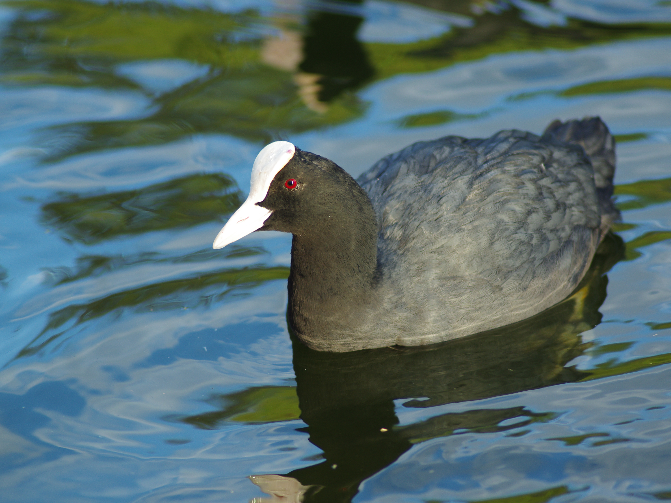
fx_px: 4217
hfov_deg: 9.1
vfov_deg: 6.8
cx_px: 353
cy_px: 251
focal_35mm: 218
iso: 200
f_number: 4.5
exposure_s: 1/200
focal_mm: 133
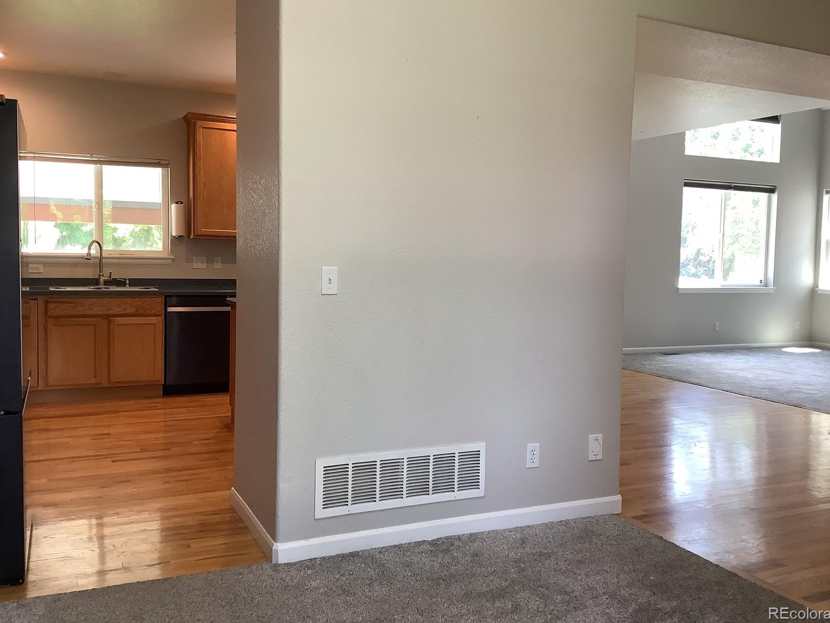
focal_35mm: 32
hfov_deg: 56.8
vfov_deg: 44.2
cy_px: 303
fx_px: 767
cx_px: 427
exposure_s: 1/60
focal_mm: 3.3
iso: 100
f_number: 2.4
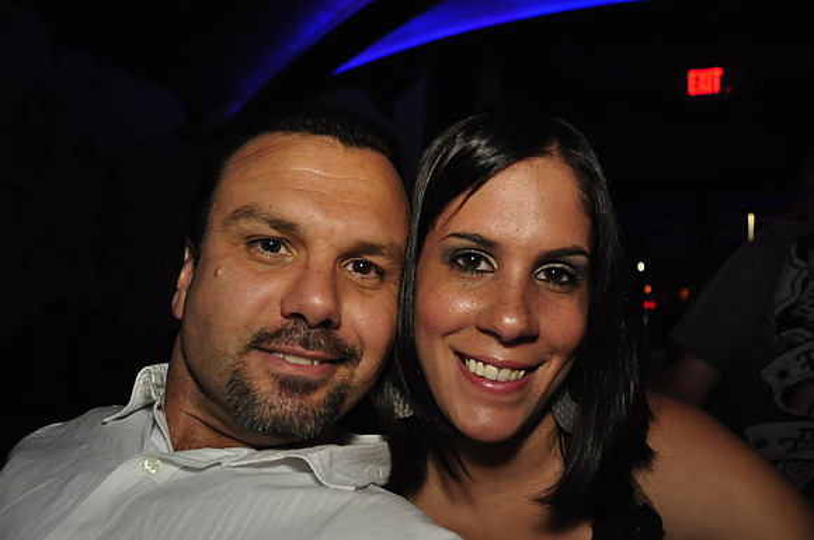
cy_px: 270
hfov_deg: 59.6
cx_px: 407
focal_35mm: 32
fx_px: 711
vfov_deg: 41.6
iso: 1000
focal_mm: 21
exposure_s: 1/30
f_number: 3.8
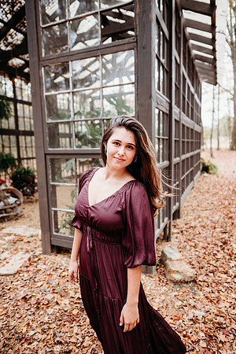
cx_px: 118
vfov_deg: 73.7
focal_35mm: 24
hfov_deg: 53.1
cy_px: 177
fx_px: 236
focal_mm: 24
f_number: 2.2
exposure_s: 1/500
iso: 320
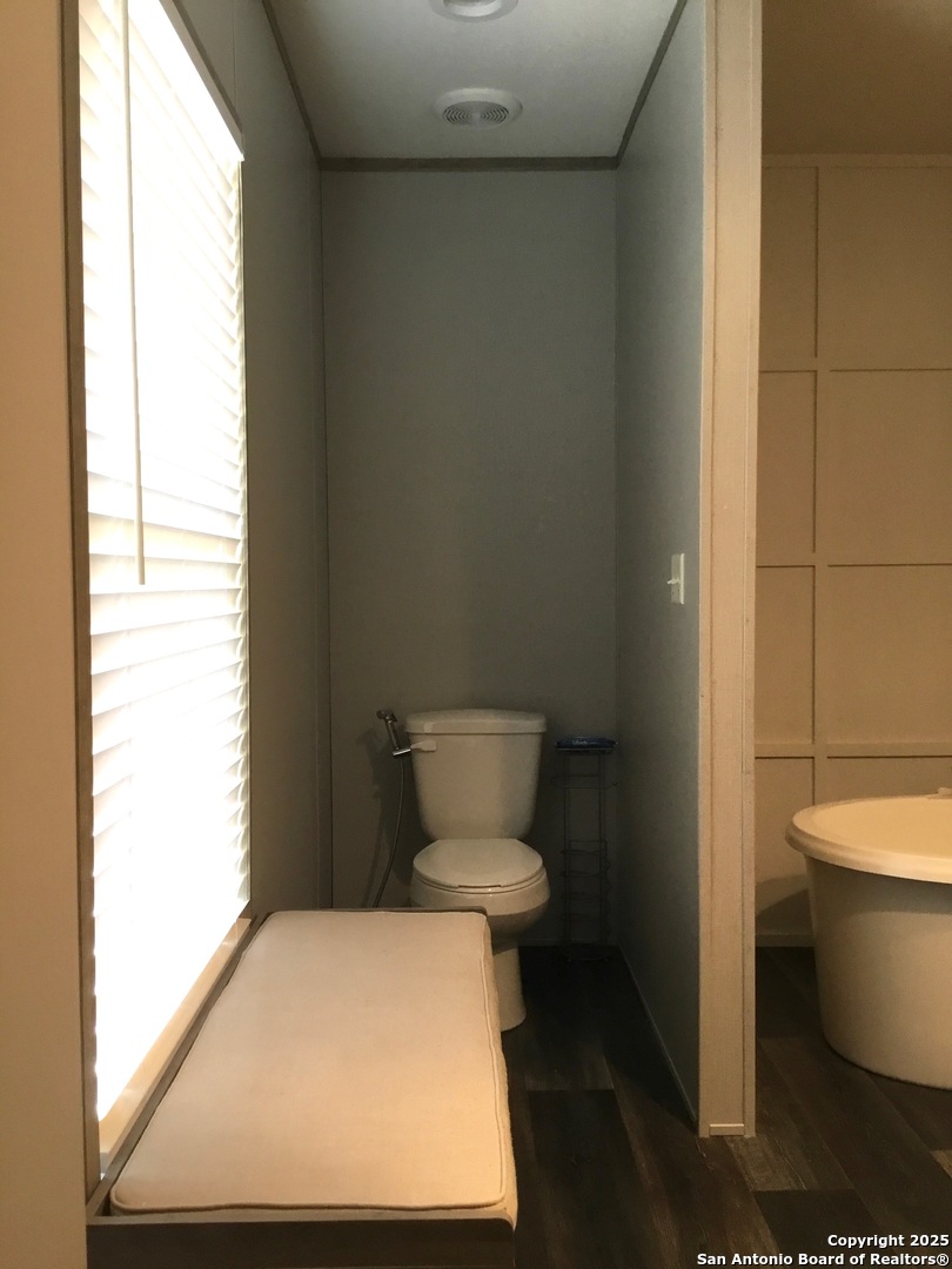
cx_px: 476
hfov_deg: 45.4
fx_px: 1137
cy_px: 634
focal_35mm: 31
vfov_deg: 58.4
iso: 80
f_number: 2.4
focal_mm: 3.3
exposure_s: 1/30
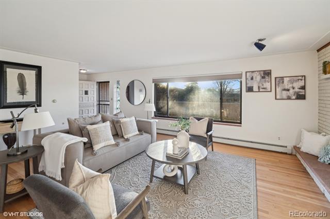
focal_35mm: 15
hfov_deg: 100.4
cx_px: 165
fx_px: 137
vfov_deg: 77.3
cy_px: 110
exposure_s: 1/20
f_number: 8
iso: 200
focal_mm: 15
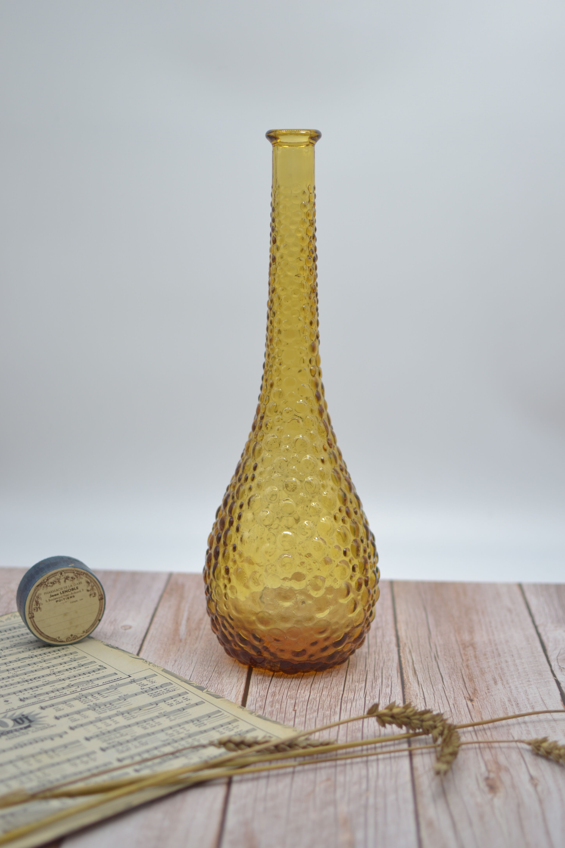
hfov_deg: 25.8
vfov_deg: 37.9
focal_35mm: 52
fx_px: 1236
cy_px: 424
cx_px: 282
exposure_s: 1/500
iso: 100
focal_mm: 35
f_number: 1.8
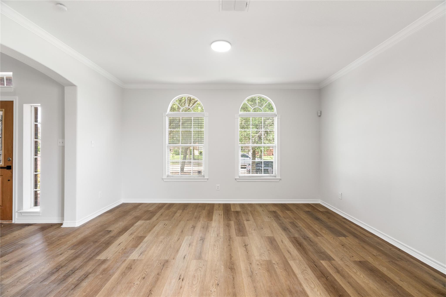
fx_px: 198
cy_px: 148
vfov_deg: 73.7
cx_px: 223
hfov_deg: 96.7
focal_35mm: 16
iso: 320
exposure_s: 1/40
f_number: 8
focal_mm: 16
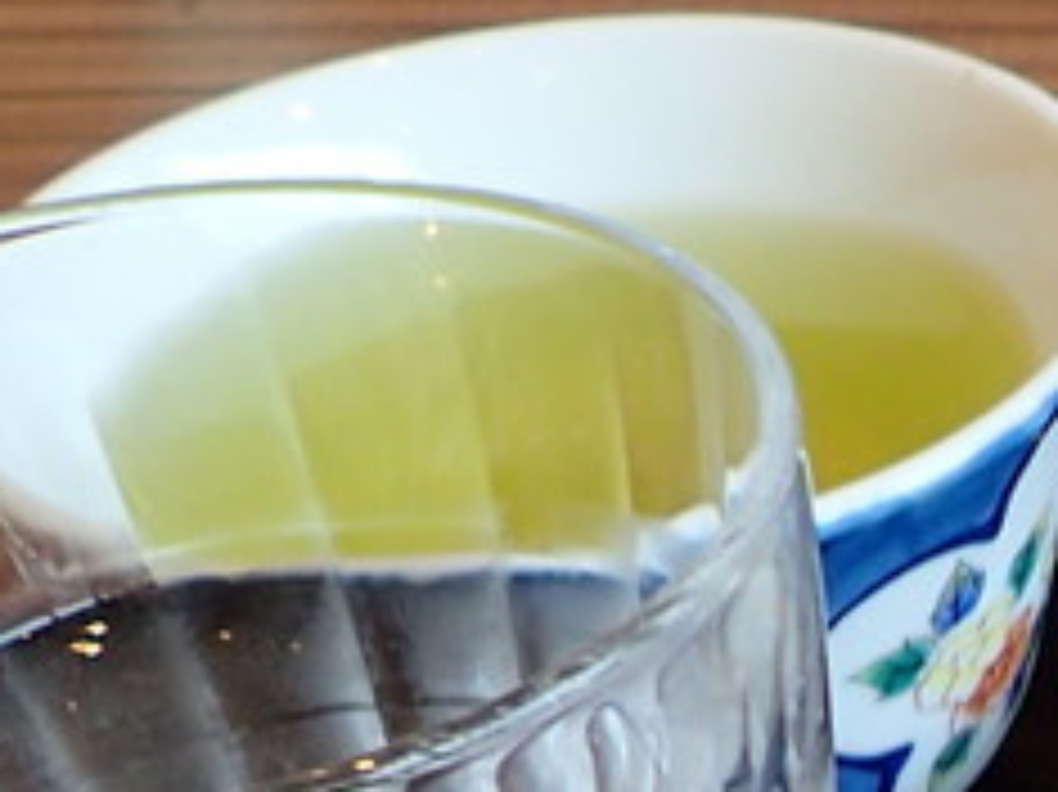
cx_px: 2499
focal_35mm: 136
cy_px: 1602
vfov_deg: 10.1
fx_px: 4155
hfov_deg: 11.9
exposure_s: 1/60
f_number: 2
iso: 100
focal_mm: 4.5
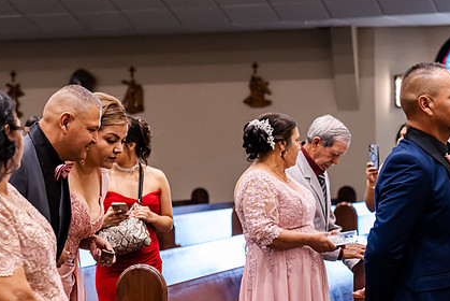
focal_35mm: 155
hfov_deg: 13.2
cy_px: 166
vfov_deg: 8.9
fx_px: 1939
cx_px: 149
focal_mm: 75
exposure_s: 1/200
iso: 2000
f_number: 3.5
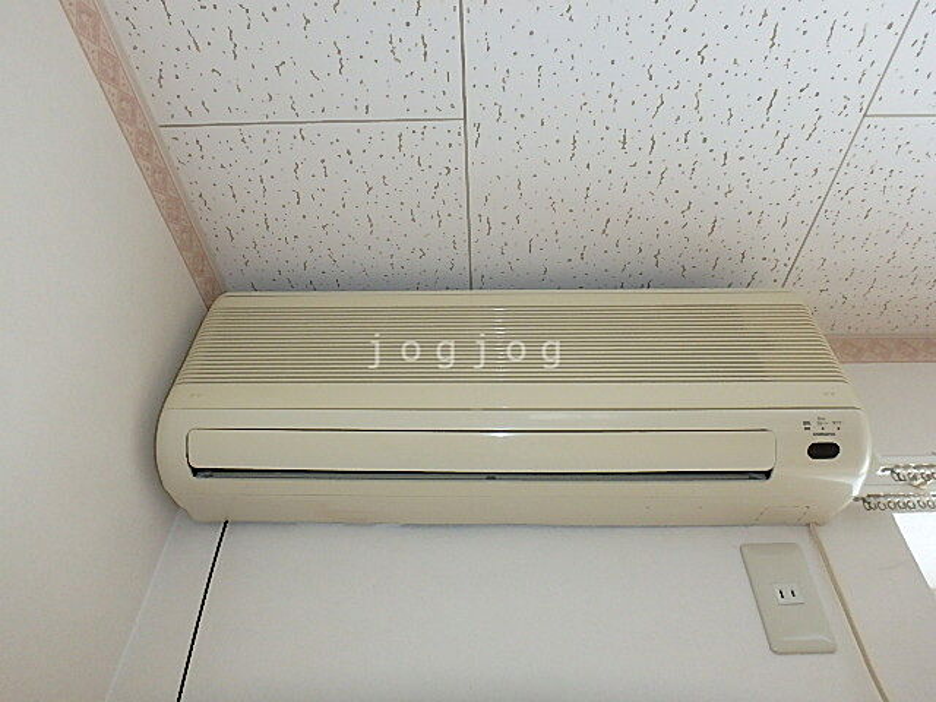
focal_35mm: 21
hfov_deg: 79.0
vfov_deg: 63.4
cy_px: 351
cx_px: 468
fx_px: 568
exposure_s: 1/250
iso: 500
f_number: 3.5
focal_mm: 3.7
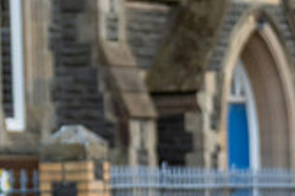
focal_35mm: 448
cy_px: 325
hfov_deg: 4.6
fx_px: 3667
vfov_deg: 3.1
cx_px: 525
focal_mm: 88
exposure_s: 1/800
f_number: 3.2
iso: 500
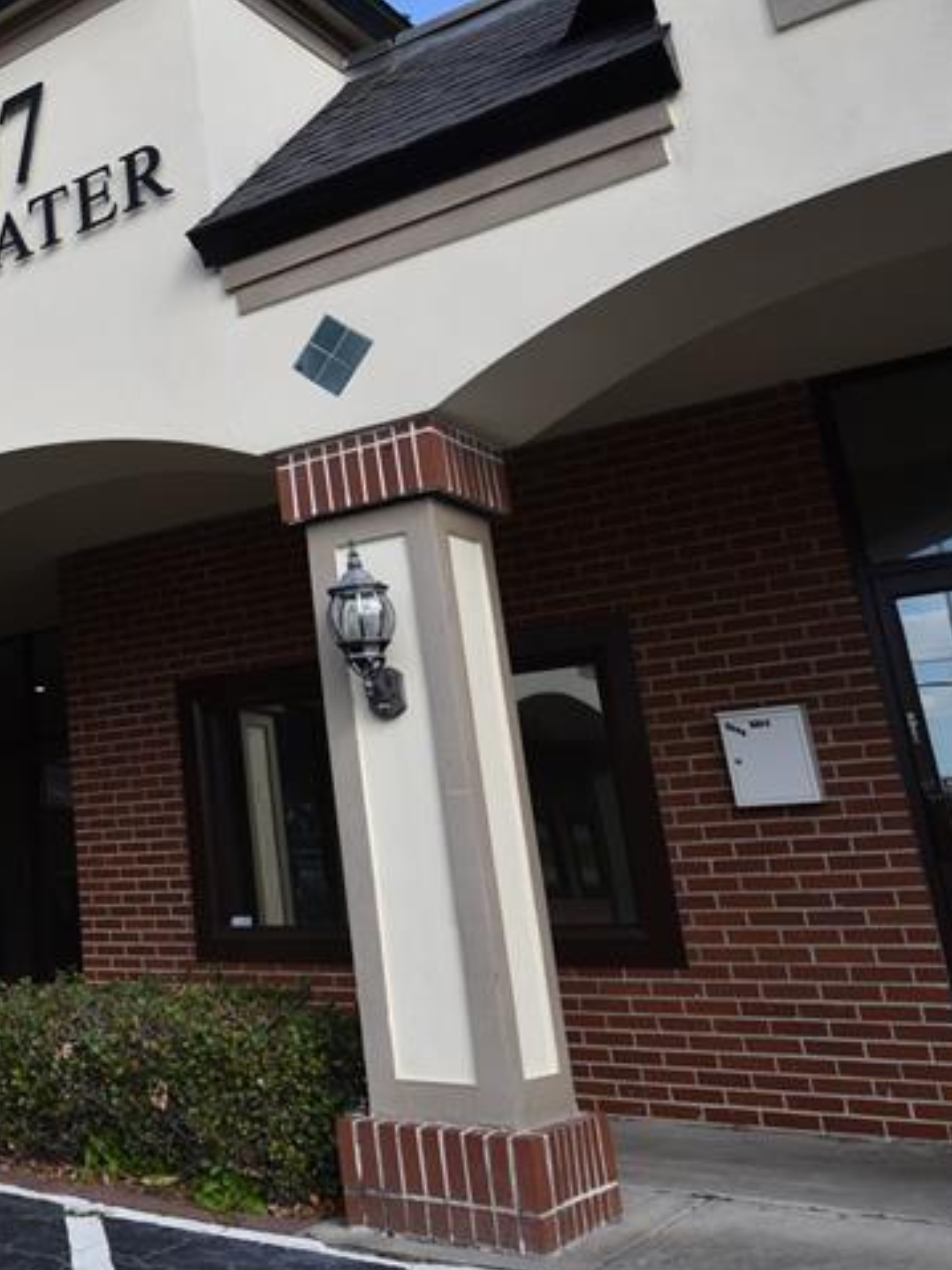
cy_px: 436
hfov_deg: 32.0
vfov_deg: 49.4
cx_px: -199
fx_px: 1357
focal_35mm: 37
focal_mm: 18
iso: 200
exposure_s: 1/250
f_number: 8
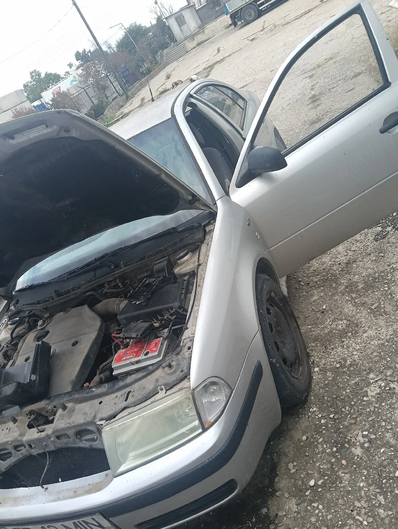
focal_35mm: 27
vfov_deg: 65.2
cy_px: 264
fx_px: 413
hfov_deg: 51.5
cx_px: 199
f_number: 1.8
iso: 50
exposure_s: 1/189
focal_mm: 3.98
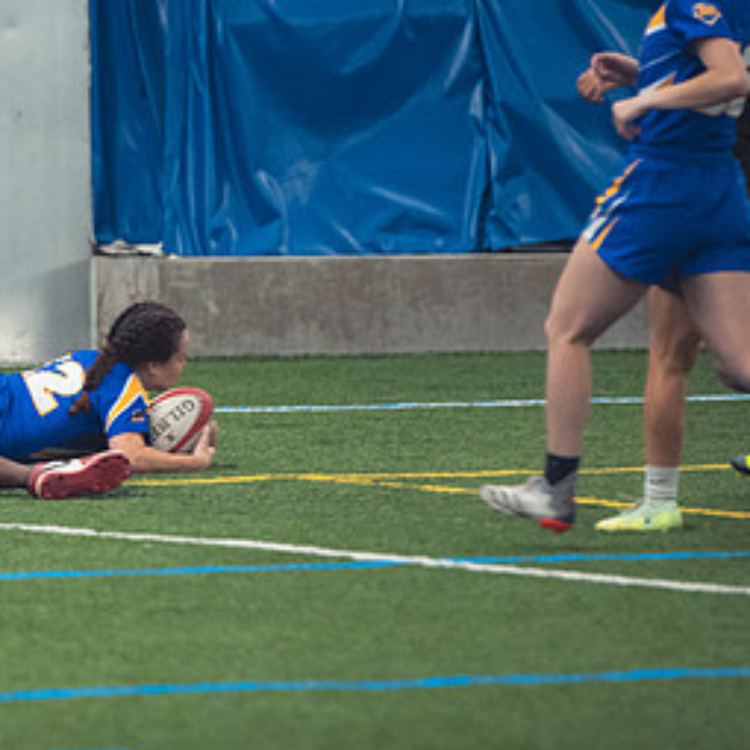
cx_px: -62
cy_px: 335
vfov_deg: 3.0
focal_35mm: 579
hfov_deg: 3.0
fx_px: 14193
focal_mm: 200
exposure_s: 1/320
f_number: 2.8
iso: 2500
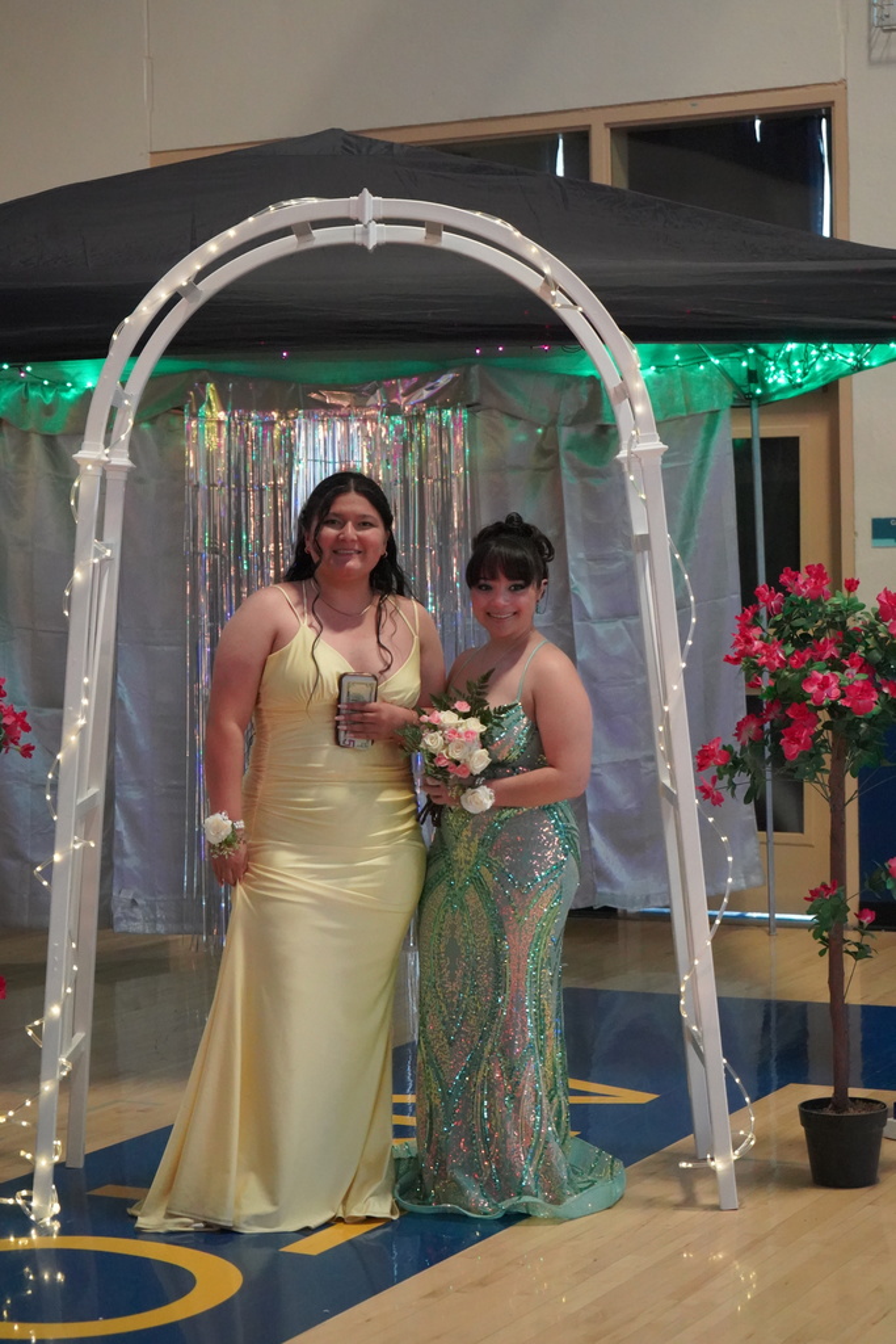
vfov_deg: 28.8
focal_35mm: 70
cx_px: 448
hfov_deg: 19.5
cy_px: 672
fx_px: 2612
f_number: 5.6
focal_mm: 70
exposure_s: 1/30
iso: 12800
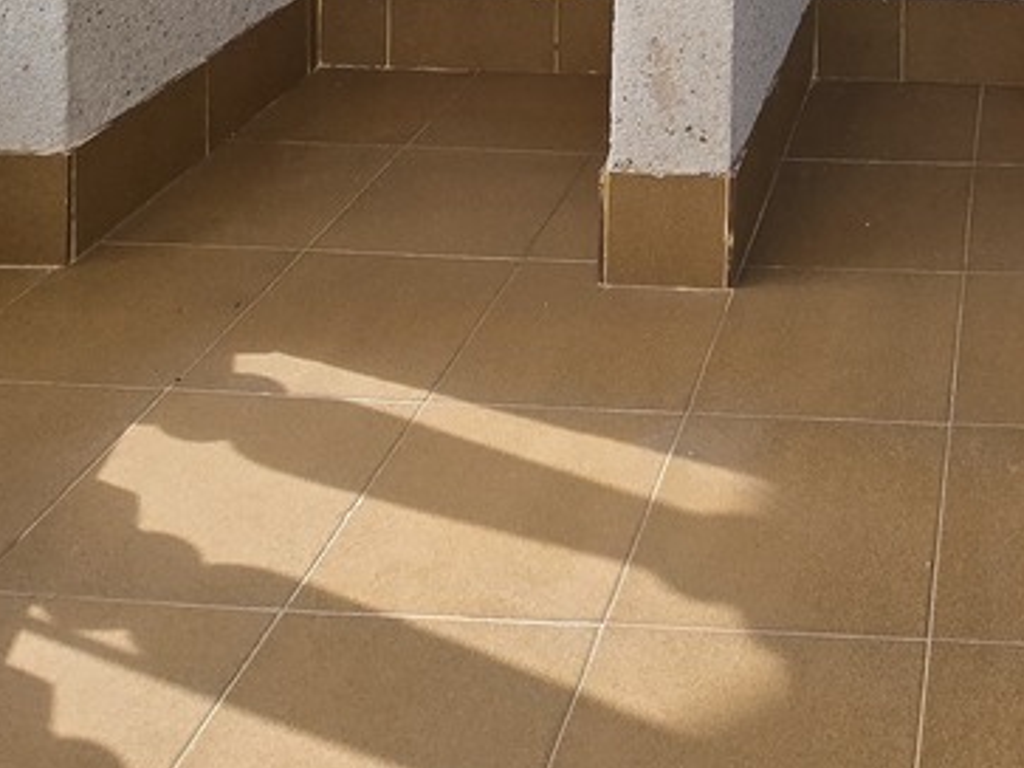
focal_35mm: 43
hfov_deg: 39.2
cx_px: 1004
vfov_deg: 24.1
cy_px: -460
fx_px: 1272
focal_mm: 2.2
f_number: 2.2
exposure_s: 1/565
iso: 50
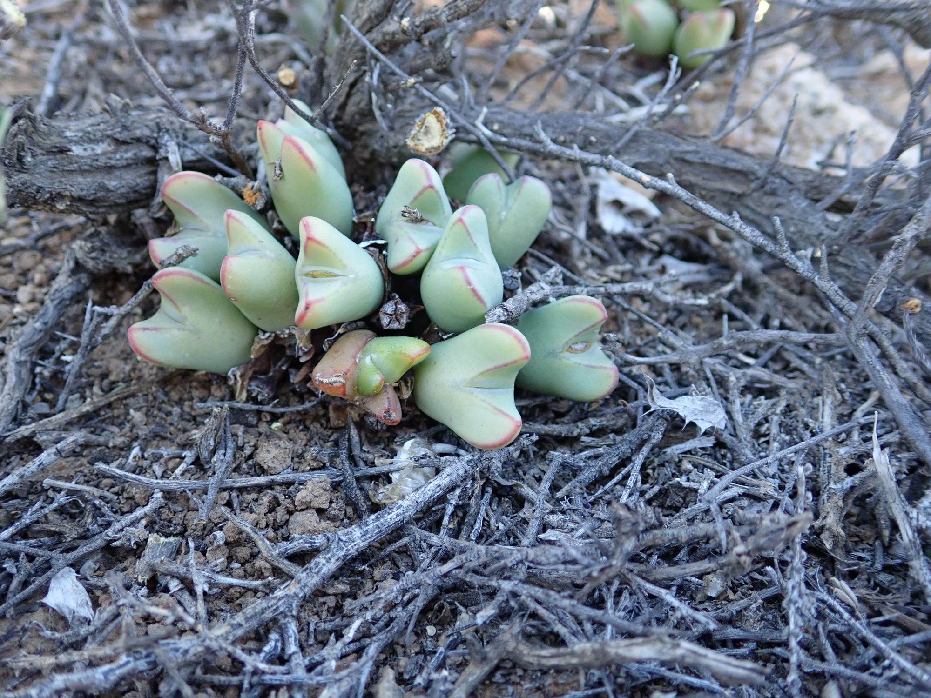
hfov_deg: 60.0
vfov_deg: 46.8
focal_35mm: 30
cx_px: 466
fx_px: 807
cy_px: 349
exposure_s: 1/125
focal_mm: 5.5
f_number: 2.3
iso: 200
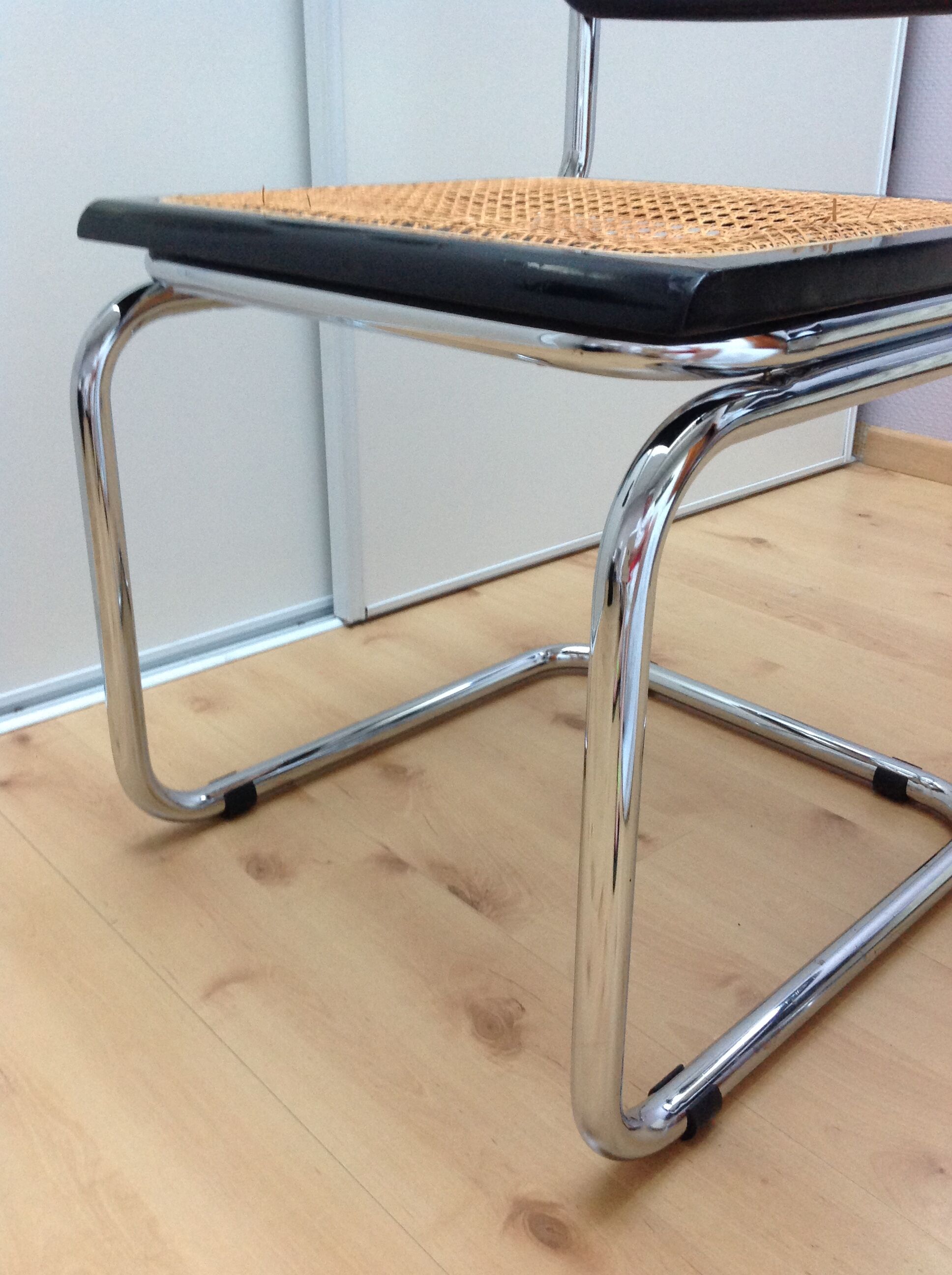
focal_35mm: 35
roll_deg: +1.8
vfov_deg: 52.7
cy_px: 638
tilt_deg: -24.9
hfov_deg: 40.6
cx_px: 476
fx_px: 1287
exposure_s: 1/15
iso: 160
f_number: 2.4
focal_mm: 4.28
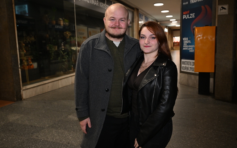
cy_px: 73
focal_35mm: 34
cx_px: 120
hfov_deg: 57.4
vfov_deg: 37.8
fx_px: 216
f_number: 4.5
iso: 2500
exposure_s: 1/160
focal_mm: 32.5
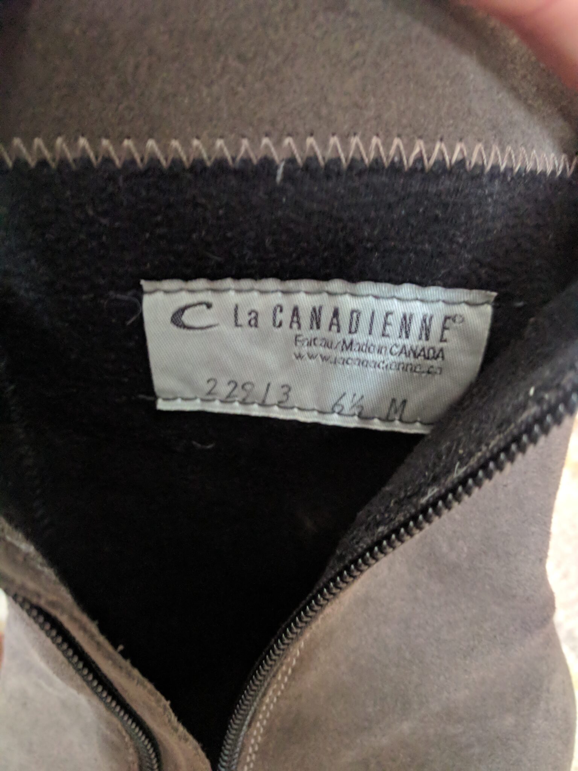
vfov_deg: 67.3
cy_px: 386
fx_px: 579
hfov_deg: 53.1
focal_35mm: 26
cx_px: 289
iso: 930
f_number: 2
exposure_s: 1/25.5
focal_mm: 4.67
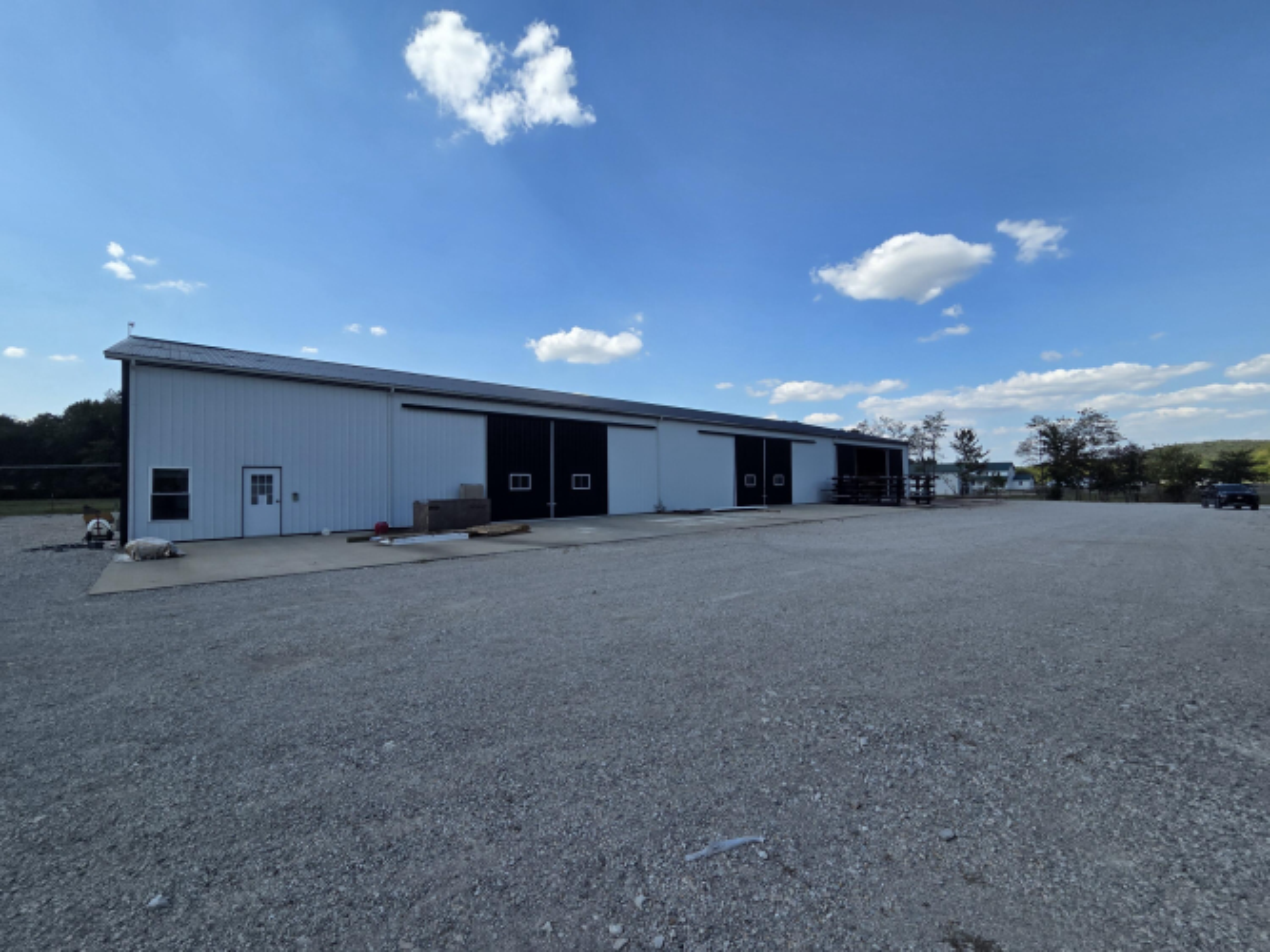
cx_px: 635
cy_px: 476
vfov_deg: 89.9
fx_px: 477
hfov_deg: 106.2
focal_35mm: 13
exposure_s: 1/2088
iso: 50
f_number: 2.2
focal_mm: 2.2
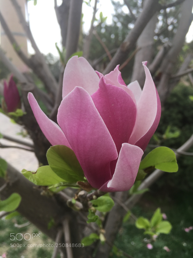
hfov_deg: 48.2
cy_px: 129
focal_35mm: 29
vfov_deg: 61.7
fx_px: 216
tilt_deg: -12.7
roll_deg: -0.8
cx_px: 96
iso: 25
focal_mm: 4.15
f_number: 2.2
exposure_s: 1/320
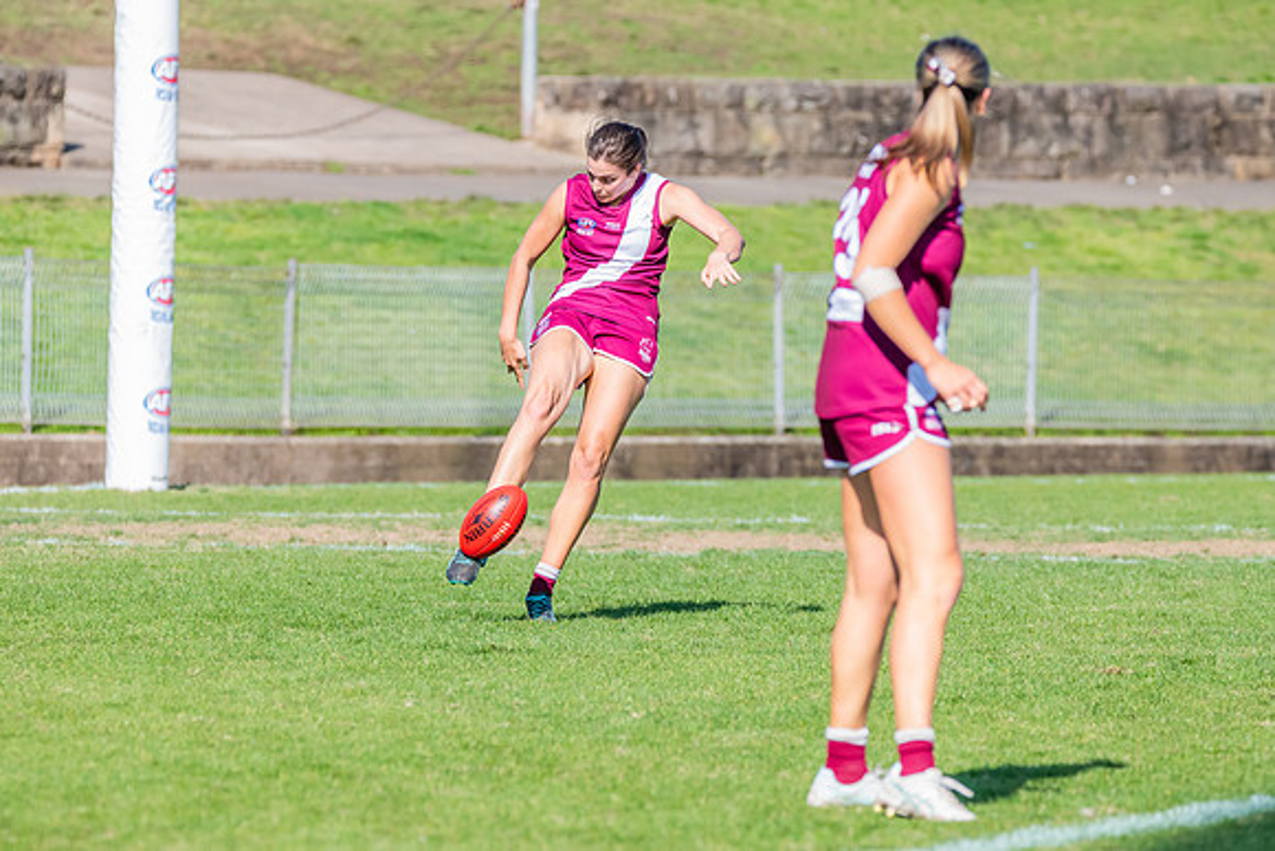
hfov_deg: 5.2
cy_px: 378
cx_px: 592
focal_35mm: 394
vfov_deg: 3.5
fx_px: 13971
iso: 800
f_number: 8
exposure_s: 1/1600
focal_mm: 320
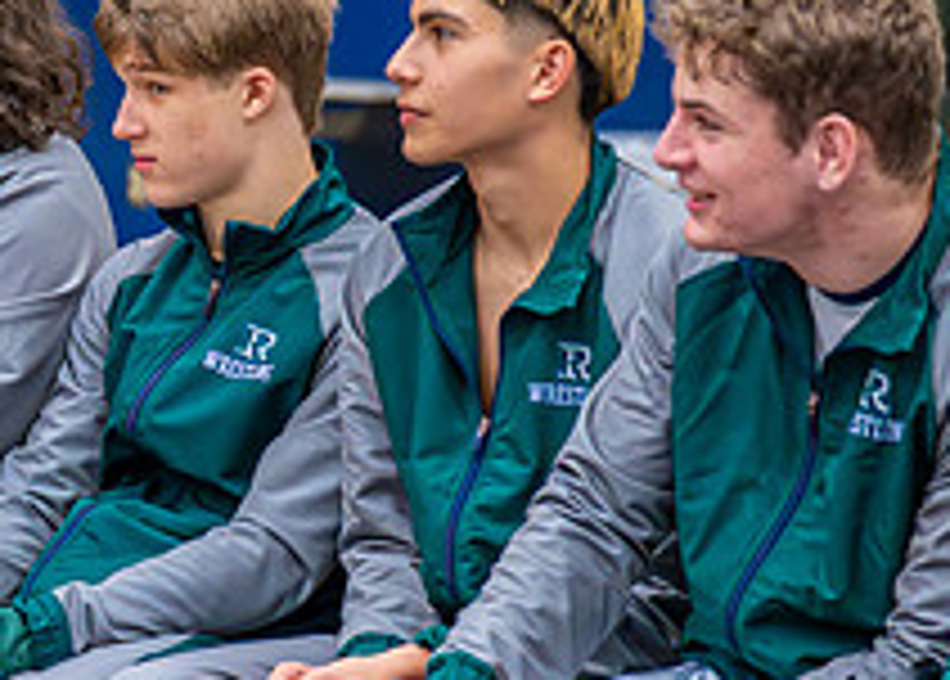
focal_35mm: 232
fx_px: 6264
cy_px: 354
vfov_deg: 6.2
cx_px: 42
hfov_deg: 8.6
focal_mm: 72
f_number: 2.8
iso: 4000
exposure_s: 1/640
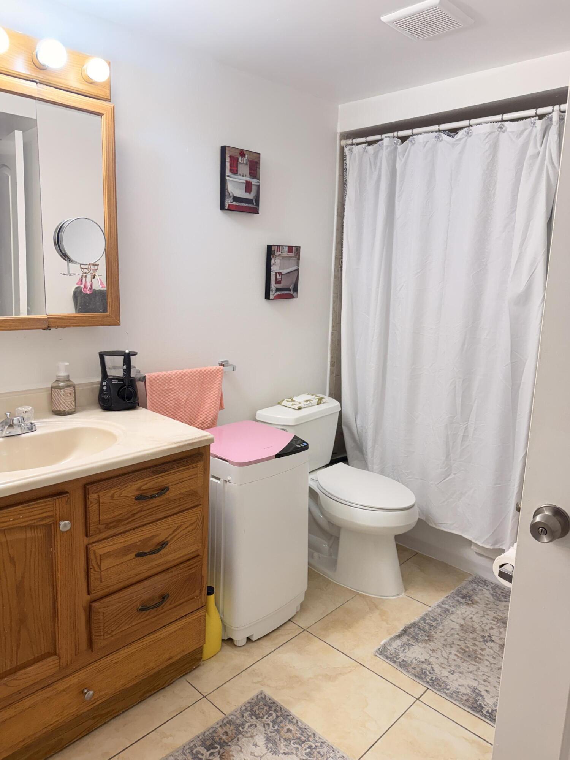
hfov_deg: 56.8
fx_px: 527
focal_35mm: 24
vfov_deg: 71.6
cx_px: 285
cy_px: 380
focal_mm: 6.76
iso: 125
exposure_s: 1/120
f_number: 1.78
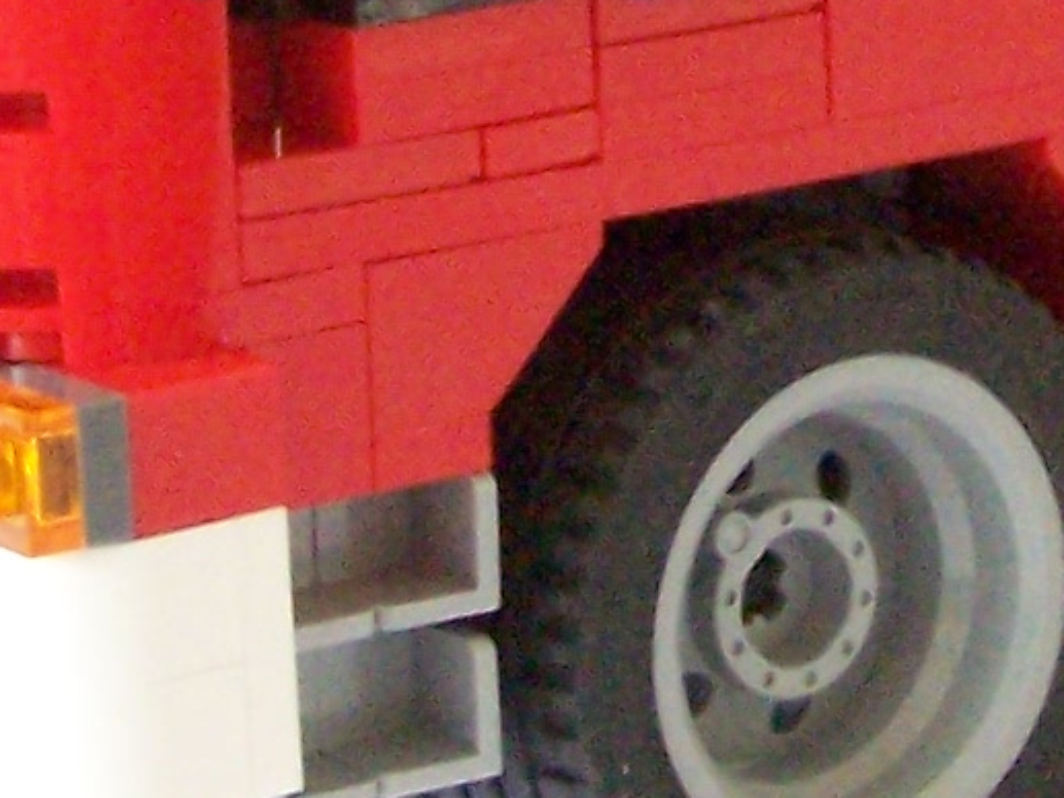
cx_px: 1115
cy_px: -380
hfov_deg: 8.2
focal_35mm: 239
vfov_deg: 6.2
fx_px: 7348
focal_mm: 8
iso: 400
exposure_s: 1/90
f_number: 3
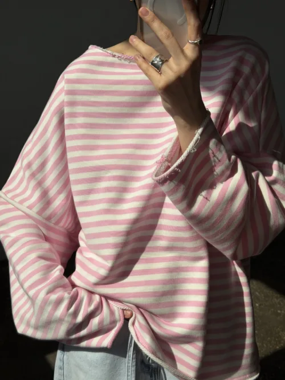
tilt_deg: -26.7
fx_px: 527
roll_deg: -2.4
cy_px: 190
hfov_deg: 30.3
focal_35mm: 48
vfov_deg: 39.7
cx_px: 142
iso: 80
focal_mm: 6.76
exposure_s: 1/16129
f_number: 1.78
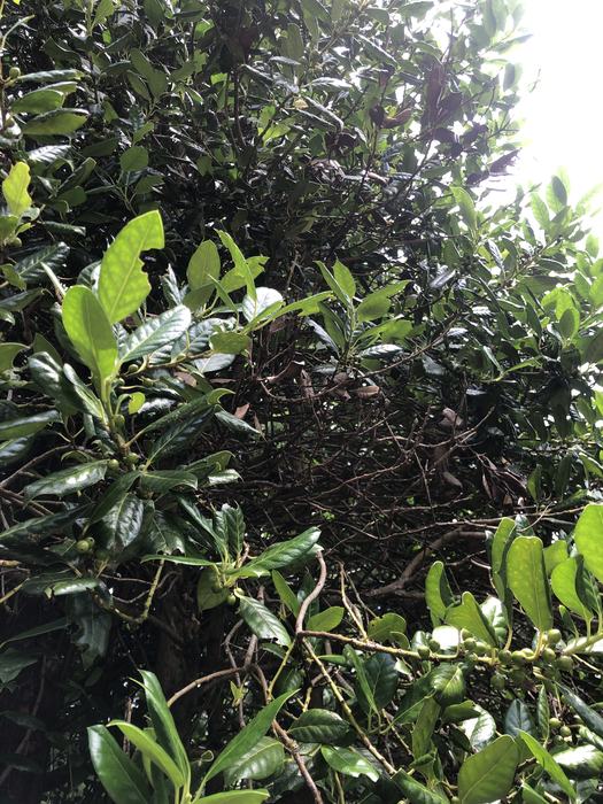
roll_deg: +1.6
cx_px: 302
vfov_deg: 63.4
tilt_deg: +38.5
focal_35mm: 28
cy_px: 402
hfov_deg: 49.7
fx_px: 650
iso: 20
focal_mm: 4
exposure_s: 1/140
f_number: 1.8
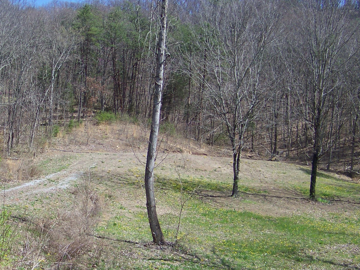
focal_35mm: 58
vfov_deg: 25.2
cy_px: 150
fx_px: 603
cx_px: 115
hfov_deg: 32.9
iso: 64
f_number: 2.8
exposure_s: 1/640
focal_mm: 5.85
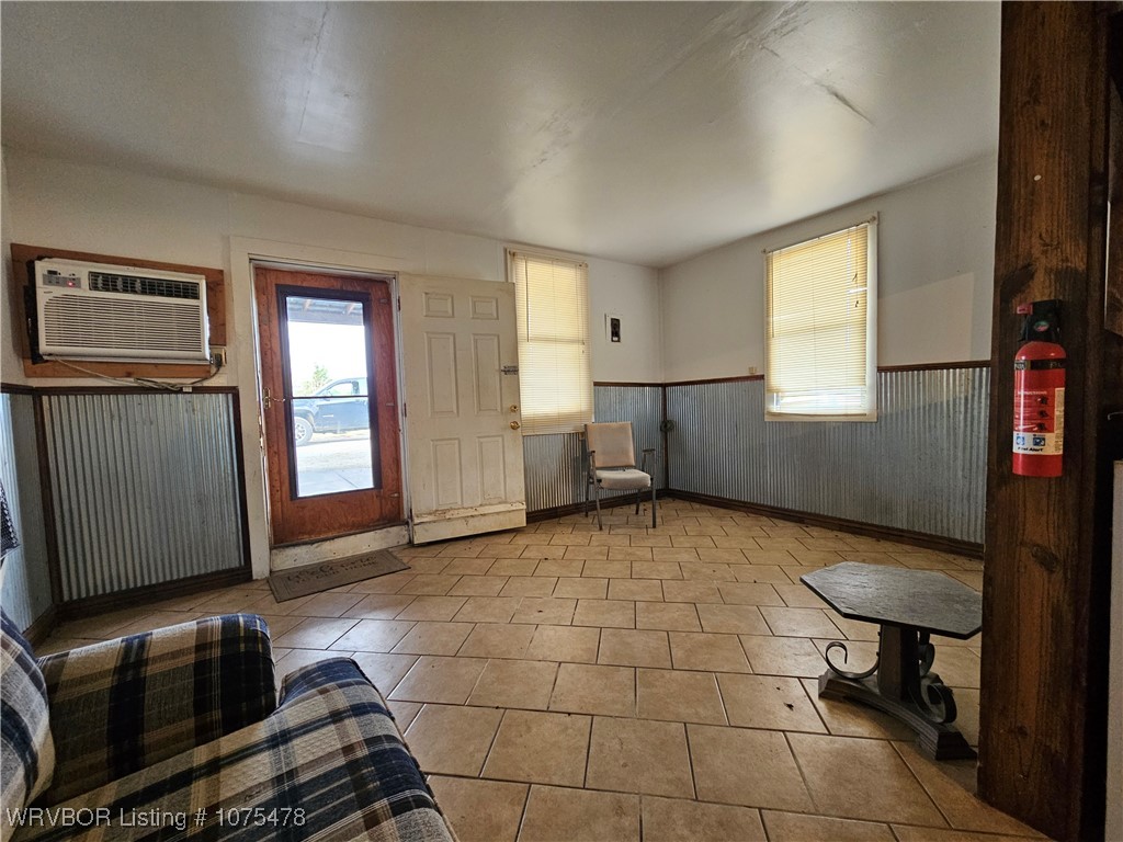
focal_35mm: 13
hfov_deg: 106.2
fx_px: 422
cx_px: 562
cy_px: 421
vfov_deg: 89.9
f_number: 2.2
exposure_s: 1/40
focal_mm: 2.2
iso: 320
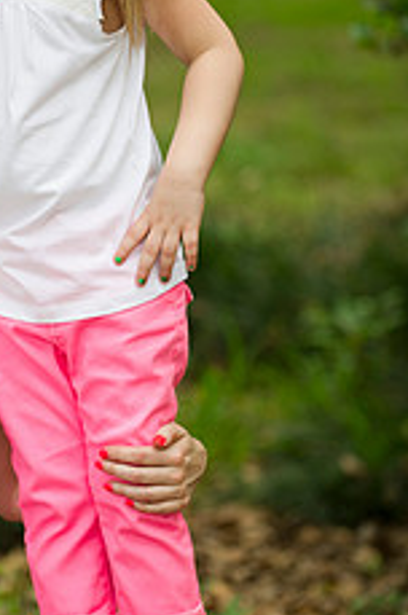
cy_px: 185
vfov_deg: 9.0
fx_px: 3887
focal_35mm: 228
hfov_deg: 6.0
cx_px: 17
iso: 200
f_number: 2.8
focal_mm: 116
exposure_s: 1/250
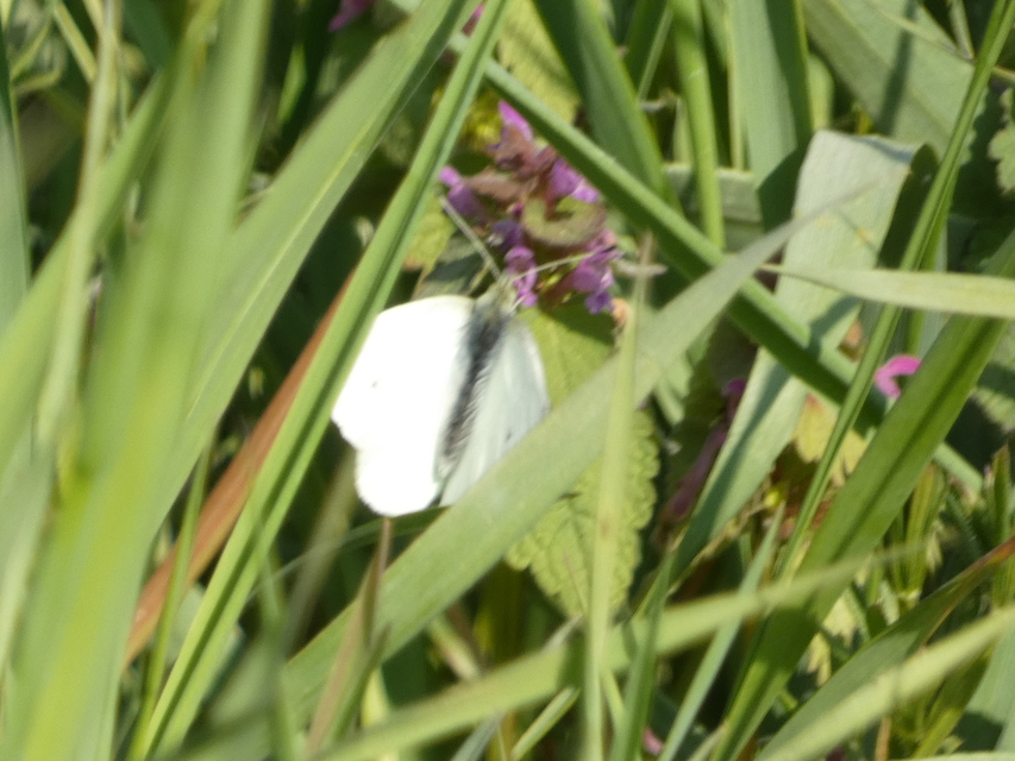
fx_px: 31085
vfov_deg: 1.4
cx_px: 508
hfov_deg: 1.9
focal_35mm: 1060
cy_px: 380
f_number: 5.7
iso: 100
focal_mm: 189.9
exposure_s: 1/125
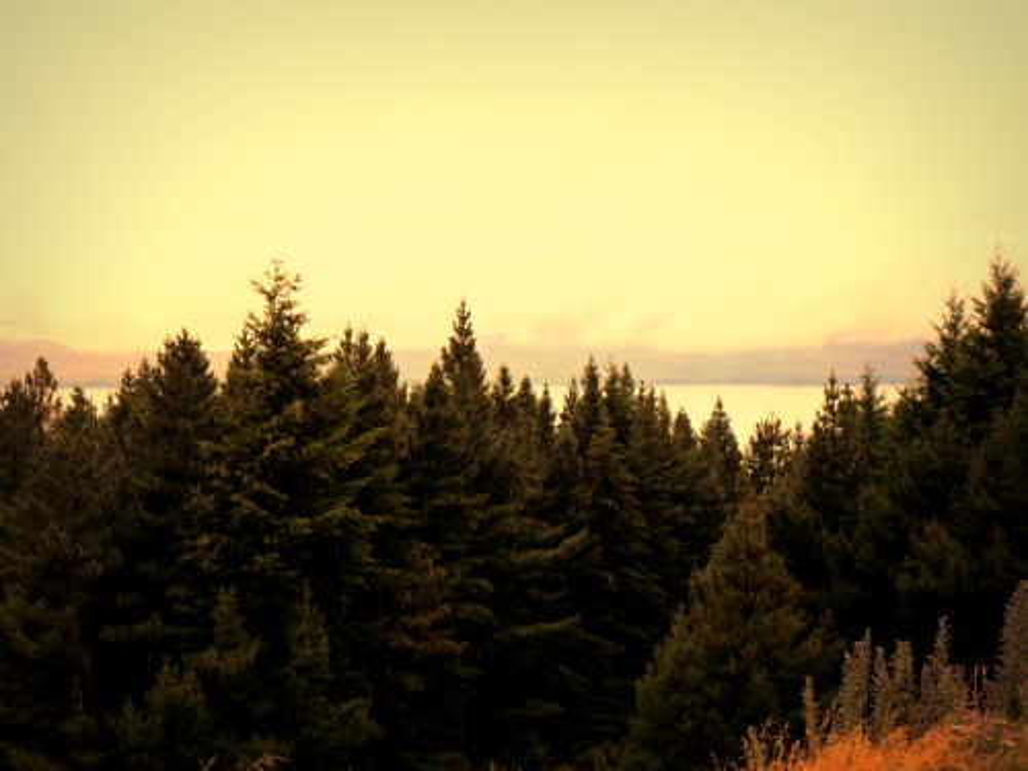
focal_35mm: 63
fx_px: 1871
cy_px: 386
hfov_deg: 30.7
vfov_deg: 23.3
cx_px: 514
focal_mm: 11.2
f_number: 5.6
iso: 100
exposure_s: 1/350
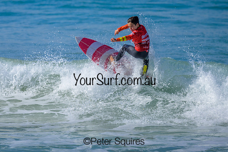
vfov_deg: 1.3
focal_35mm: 1098
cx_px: 83
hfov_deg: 1.9
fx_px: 6958
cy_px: 52
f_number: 6.3
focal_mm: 800
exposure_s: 1/2000
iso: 250
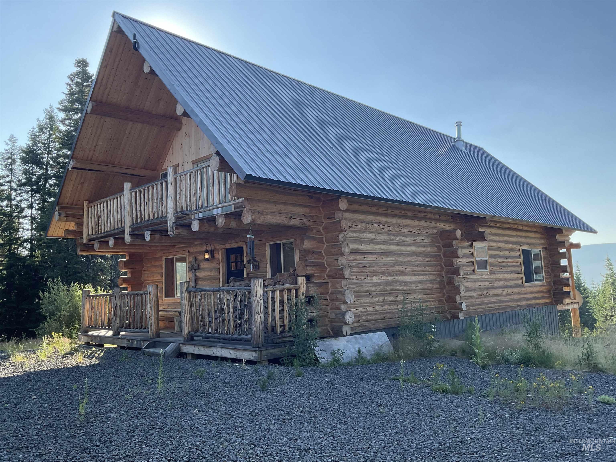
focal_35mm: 29
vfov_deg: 48.2
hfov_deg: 61.7
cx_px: 308
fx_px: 516
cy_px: 231
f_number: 1.8
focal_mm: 3
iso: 16
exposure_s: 1/562
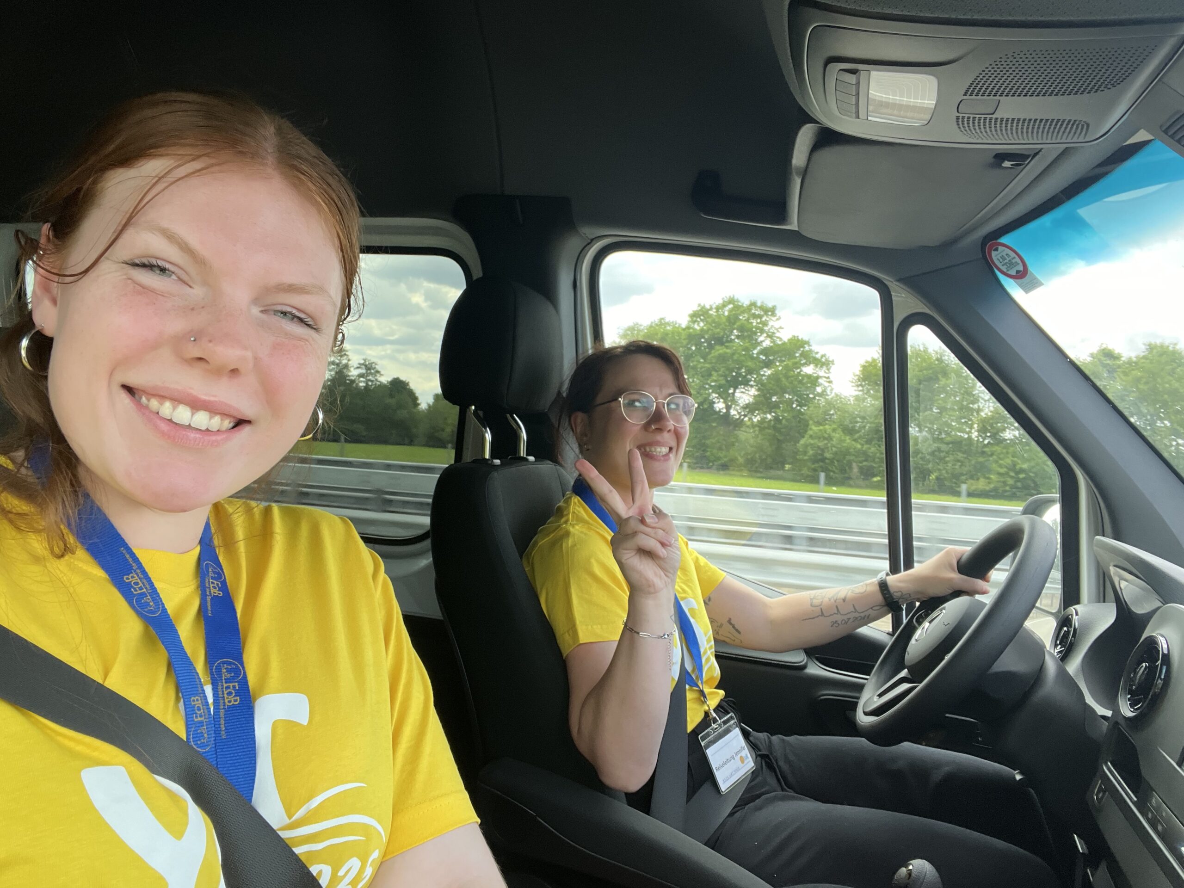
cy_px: 444
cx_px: 592
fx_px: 787
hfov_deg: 73.9
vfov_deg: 58.9
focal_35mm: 23
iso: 50
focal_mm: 2.7
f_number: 2.2
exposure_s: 1/121
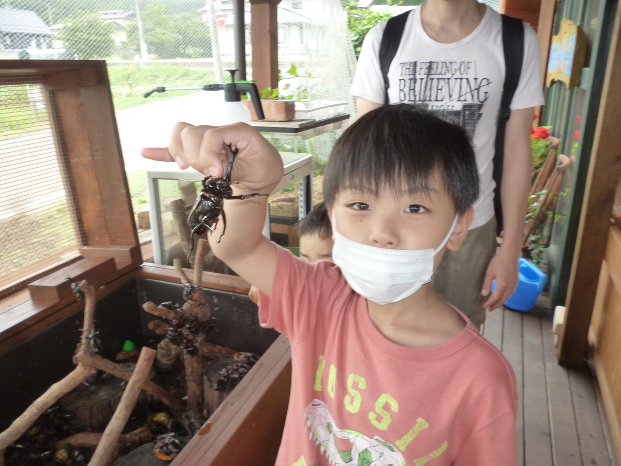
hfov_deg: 63.4
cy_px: 233
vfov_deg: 49.7
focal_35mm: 28
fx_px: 502
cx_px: 310
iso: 200
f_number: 3.1
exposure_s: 1/60
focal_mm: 5
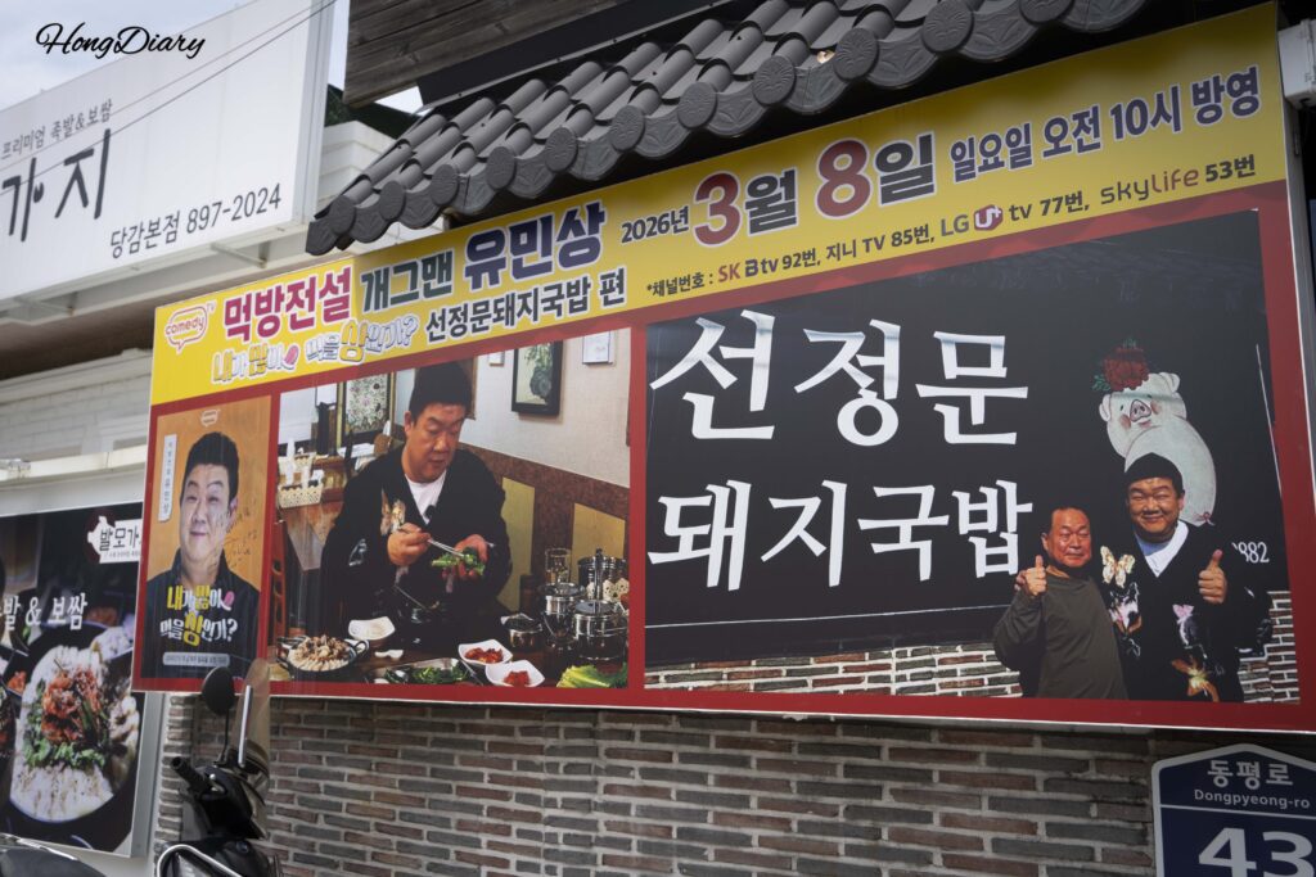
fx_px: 1280
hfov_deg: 54.4
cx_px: 658
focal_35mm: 35
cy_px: 438
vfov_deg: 37.9
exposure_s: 1/400
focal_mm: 35
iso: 100
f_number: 5.6
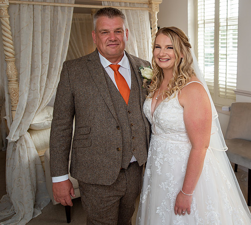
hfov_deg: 51.1
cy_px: 81
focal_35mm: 33
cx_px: 162
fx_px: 258
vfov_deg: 46.6
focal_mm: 20
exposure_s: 1/100
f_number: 2.8
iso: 160
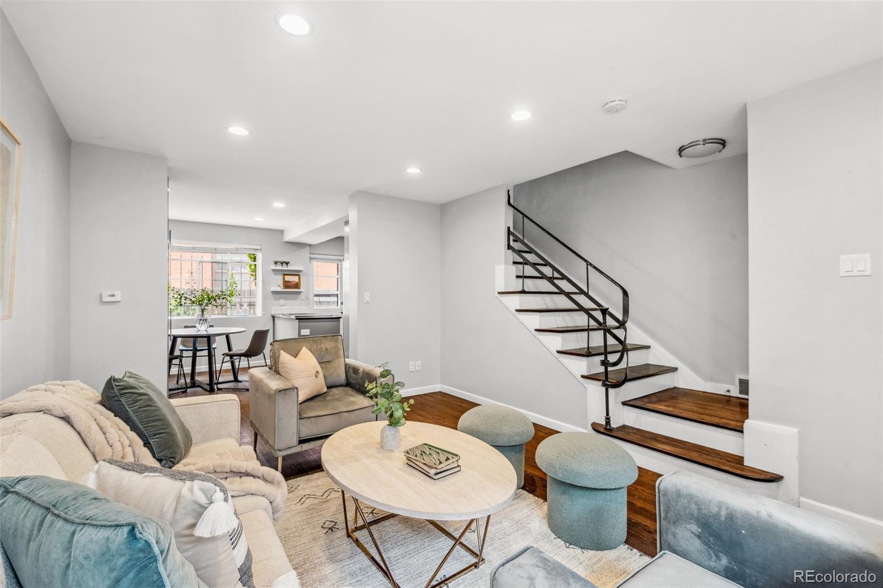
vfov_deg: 73.7
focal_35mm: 16
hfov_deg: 96.7
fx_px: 392
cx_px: 442
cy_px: 294
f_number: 9
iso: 320
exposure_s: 1/3.33
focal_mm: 16
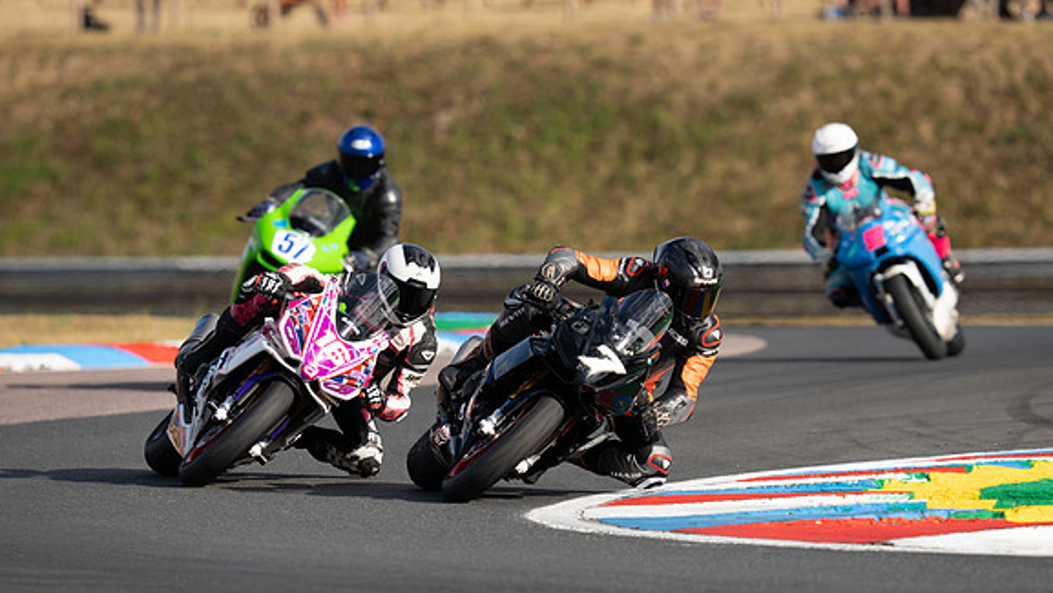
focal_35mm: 421
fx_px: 11759
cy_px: 344
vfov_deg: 2.9
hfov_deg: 5.1
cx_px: 527
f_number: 4.5
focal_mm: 400
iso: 100
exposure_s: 1/500
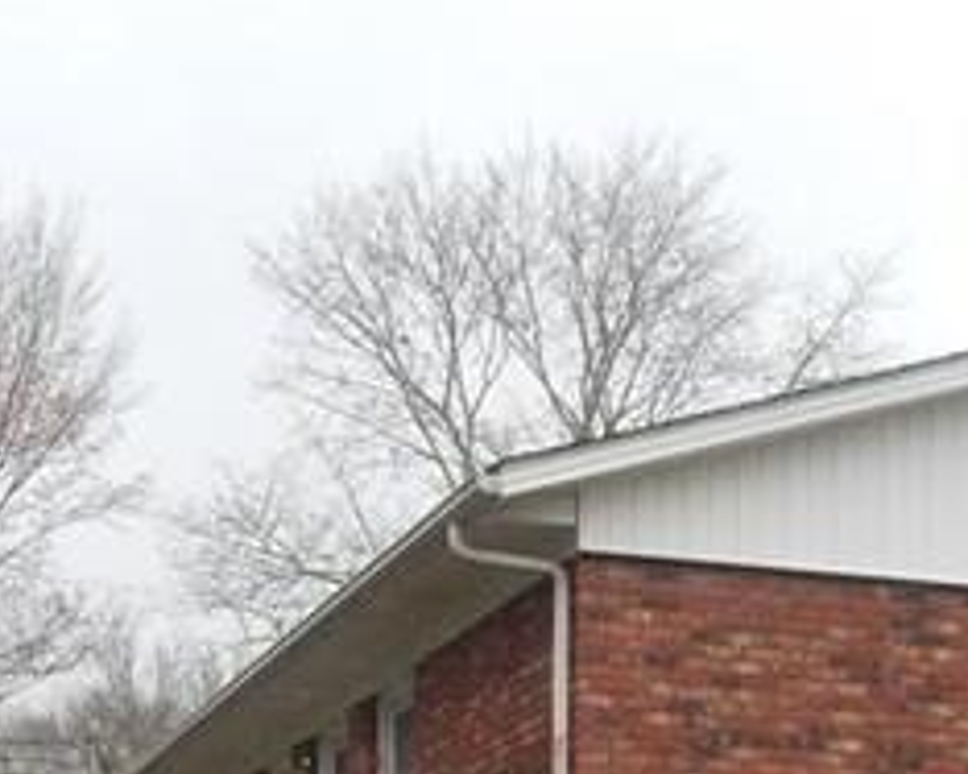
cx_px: 641
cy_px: 1043
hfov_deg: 20.3
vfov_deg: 15.5
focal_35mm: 94
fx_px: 2692
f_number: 3
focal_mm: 4
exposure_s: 1/200
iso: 125
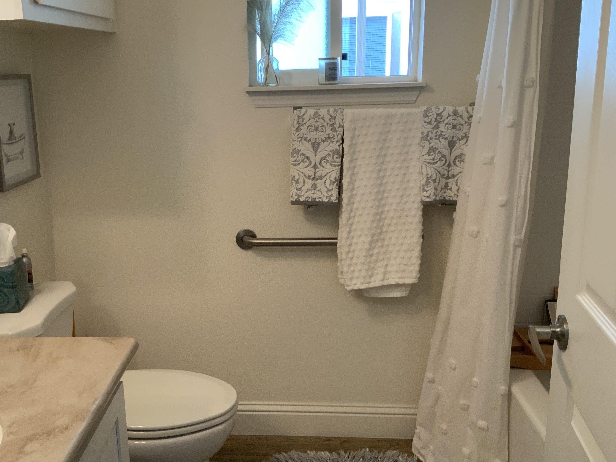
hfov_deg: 51.1
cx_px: 259
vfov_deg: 39.6
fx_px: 641
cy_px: 221
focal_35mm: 36
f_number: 1.8
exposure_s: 1/60
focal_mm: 3
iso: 100
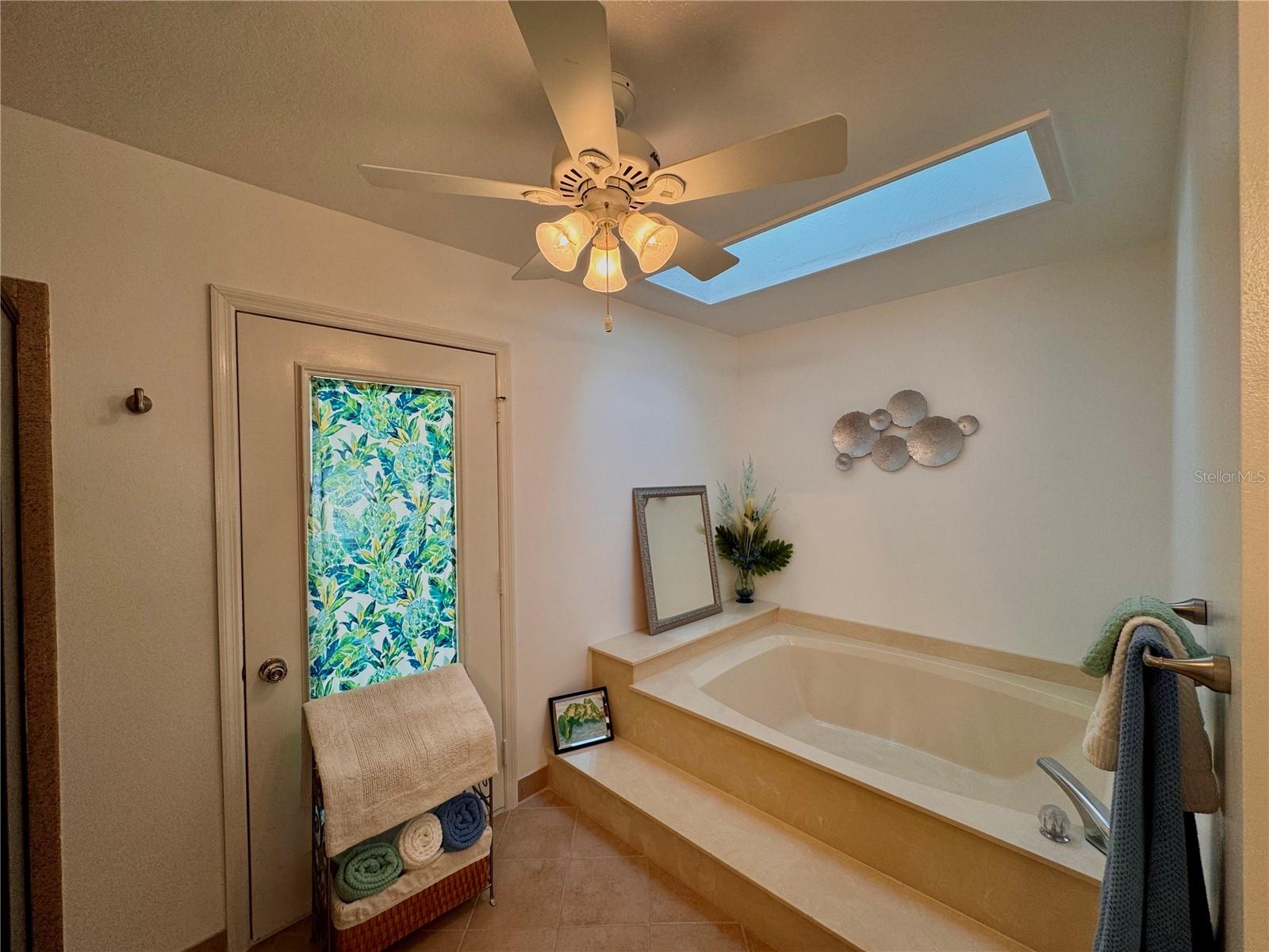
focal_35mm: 14
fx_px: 513
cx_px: 634
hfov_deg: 102.1
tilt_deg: -0.8
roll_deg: +0.5
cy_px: 476
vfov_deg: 85.7
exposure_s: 1/120
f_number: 2.2
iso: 80
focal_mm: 2.22
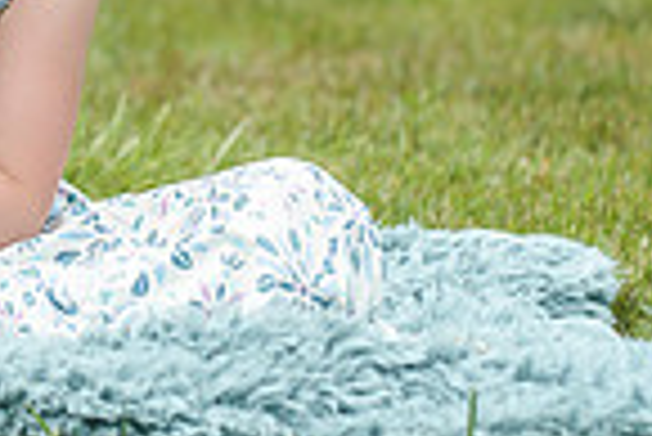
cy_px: -267
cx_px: -220
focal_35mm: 500
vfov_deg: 2.7
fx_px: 9064
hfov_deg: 4.1
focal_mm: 125
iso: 400
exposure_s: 1/1600
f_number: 4.5
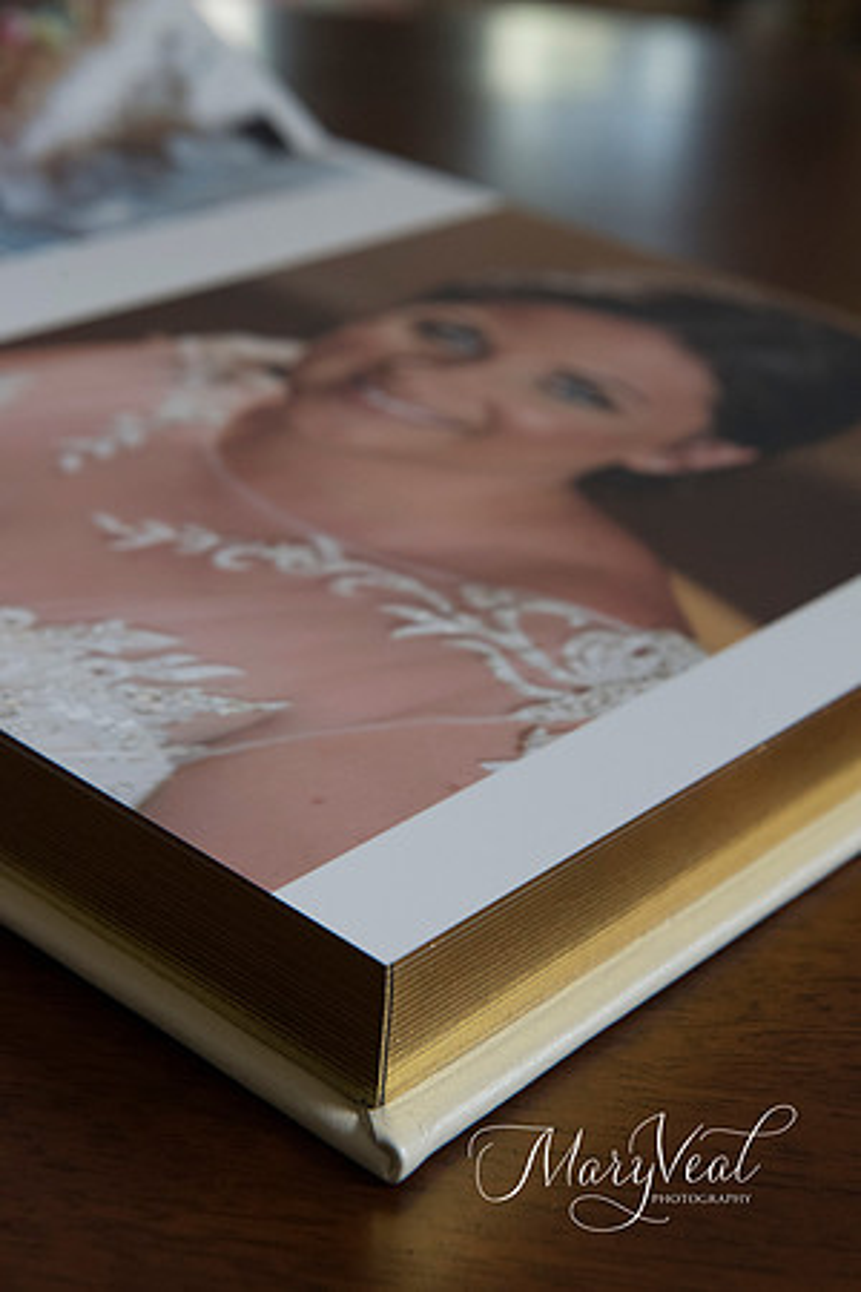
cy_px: 646
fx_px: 2224
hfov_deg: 21.9
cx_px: 430
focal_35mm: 62
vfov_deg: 32.4
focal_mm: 62
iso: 4000
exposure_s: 1/125
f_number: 8
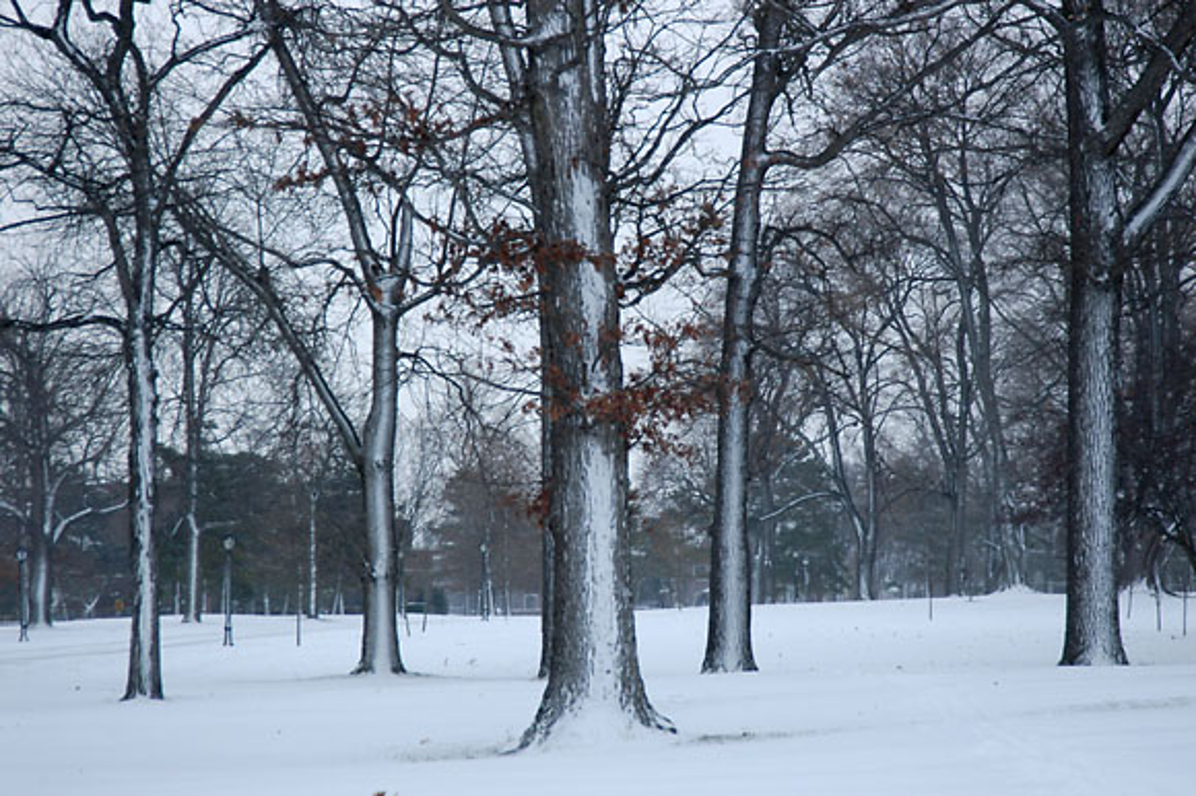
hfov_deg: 16.1
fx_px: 4233
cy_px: 398
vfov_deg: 10.7
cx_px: 598
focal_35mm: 128
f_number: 5.6
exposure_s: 1/160
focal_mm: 85
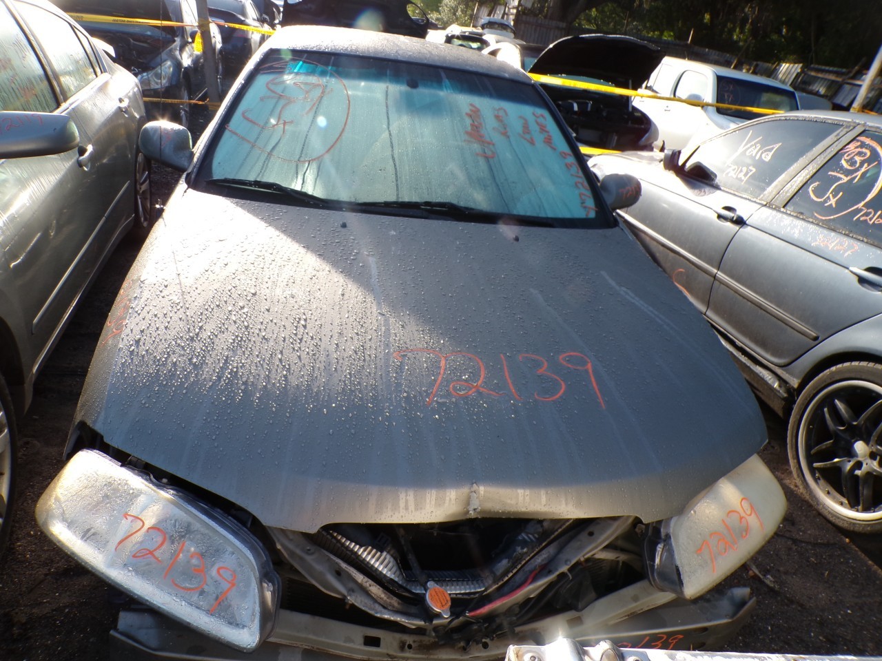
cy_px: 330
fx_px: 612
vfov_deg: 56.8
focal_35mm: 24
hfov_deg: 71.6
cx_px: 441
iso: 100
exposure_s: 1/170
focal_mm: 4.3
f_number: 4.4
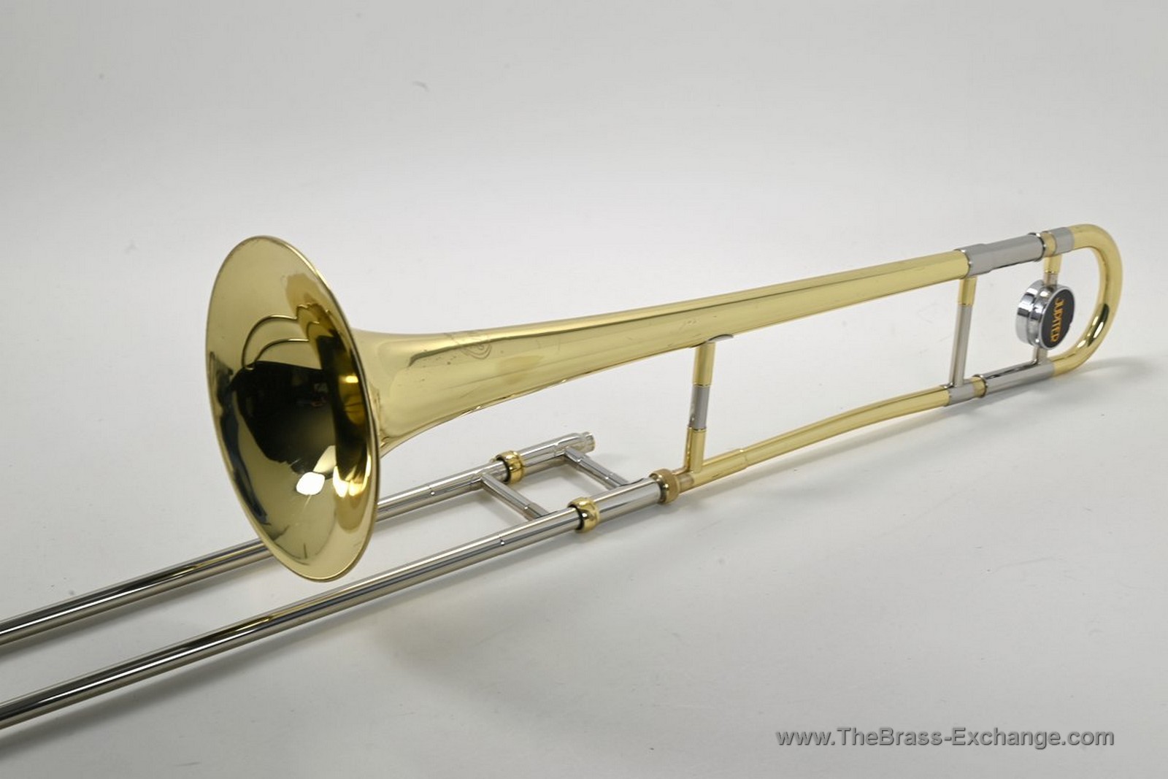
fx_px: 2076
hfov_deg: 31.4
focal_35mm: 64
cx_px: 584
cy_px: 390
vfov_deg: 21.2
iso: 100
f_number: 16
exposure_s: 1/4
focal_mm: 64
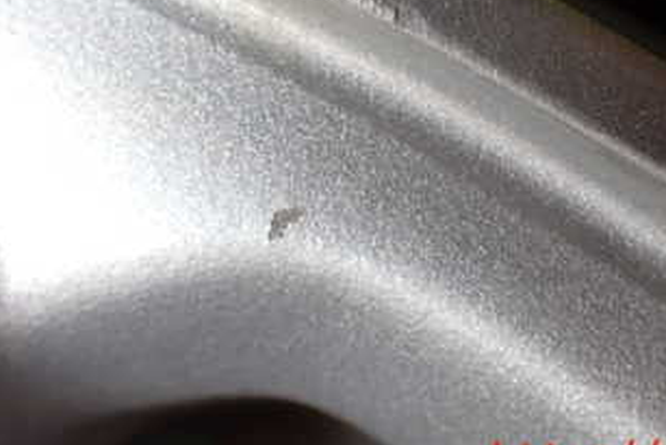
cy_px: 2
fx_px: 1129
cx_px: 332
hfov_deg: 32.9
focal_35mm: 61
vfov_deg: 21.5
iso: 160
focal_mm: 5.4
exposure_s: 1/125
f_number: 2.3
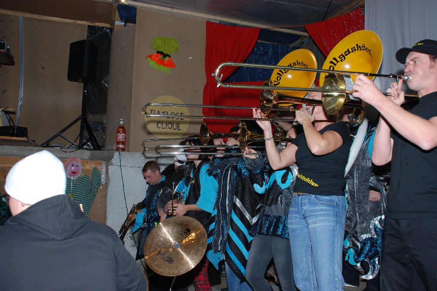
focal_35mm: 31
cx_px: 218
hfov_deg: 60.3
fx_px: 376
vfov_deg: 42.3
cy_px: 142
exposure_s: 1/60
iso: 200
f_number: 4
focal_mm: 20
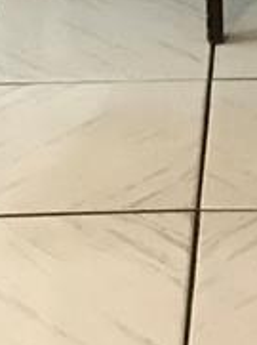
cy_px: -669
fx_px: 1848
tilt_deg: -3.1
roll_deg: +0.2
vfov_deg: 8.8
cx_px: 329
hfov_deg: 7.9
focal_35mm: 186
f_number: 1.8
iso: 80
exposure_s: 1/15
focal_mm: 3.99
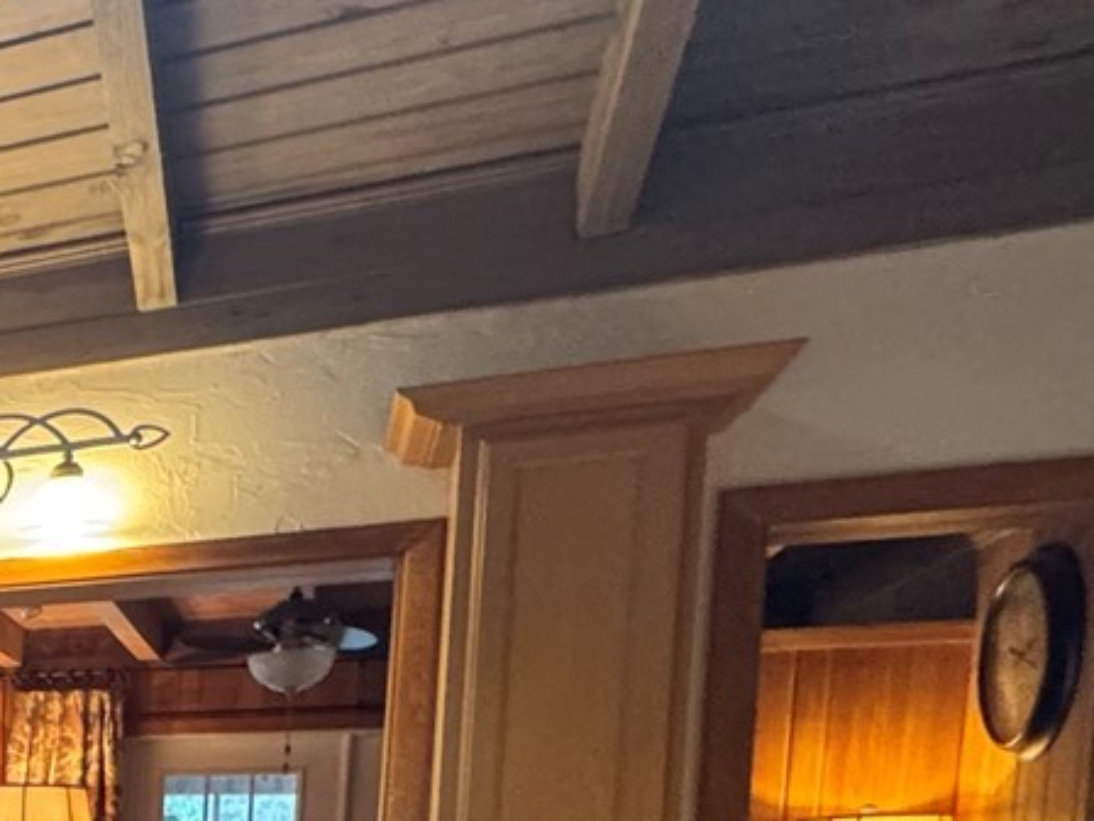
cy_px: 977
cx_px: -720
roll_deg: -0.3
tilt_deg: -5.7
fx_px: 1580
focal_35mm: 50
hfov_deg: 24.4
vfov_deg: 26.1
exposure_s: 1/60
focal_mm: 2.22
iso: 640
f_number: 2.2
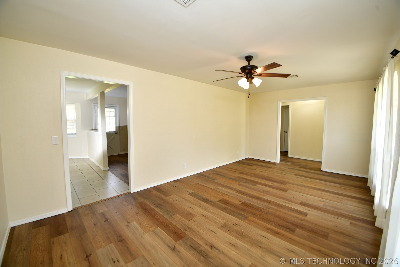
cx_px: 200
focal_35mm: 14
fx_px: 156
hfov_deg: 104.3
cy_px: 134
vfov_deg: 81.2
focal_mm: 14
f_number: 5
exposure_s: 1/25
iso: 80
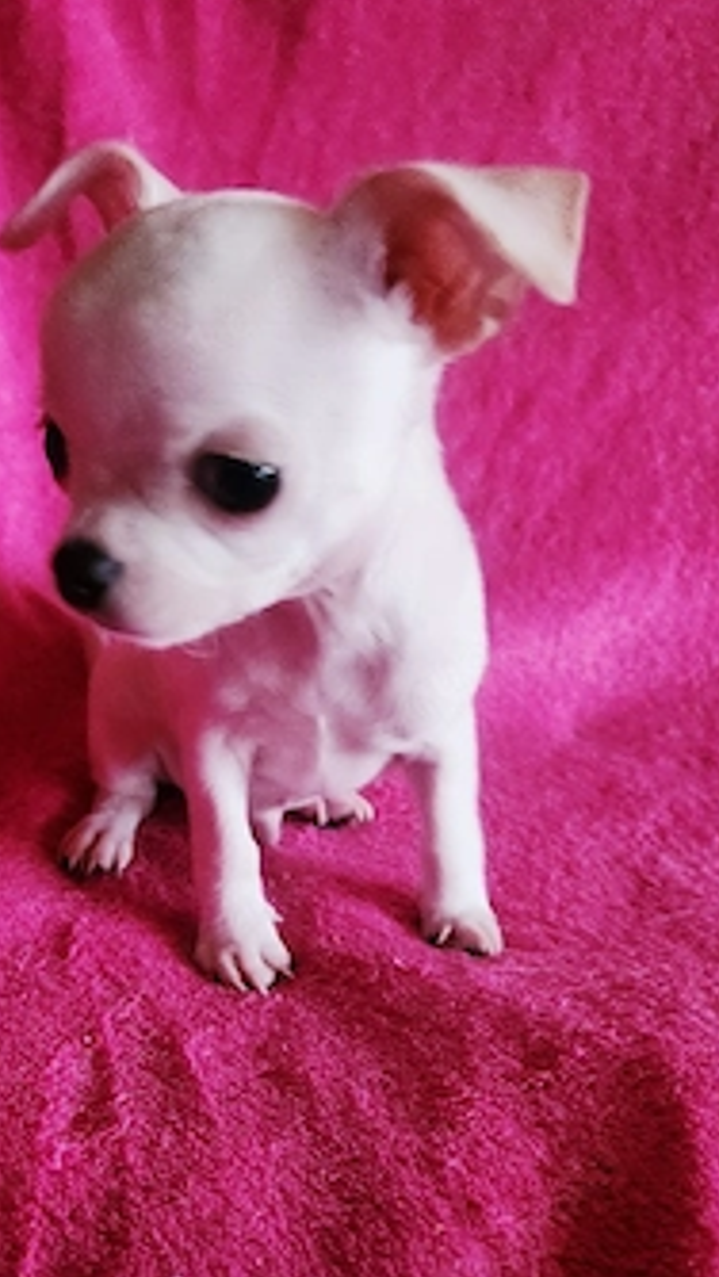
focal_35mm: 30
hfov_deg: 38.8
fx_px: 1016
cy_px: 677
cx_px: 298
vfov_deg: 64.2
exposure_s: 1/30
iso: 640
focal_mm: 5.4
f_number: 1.8
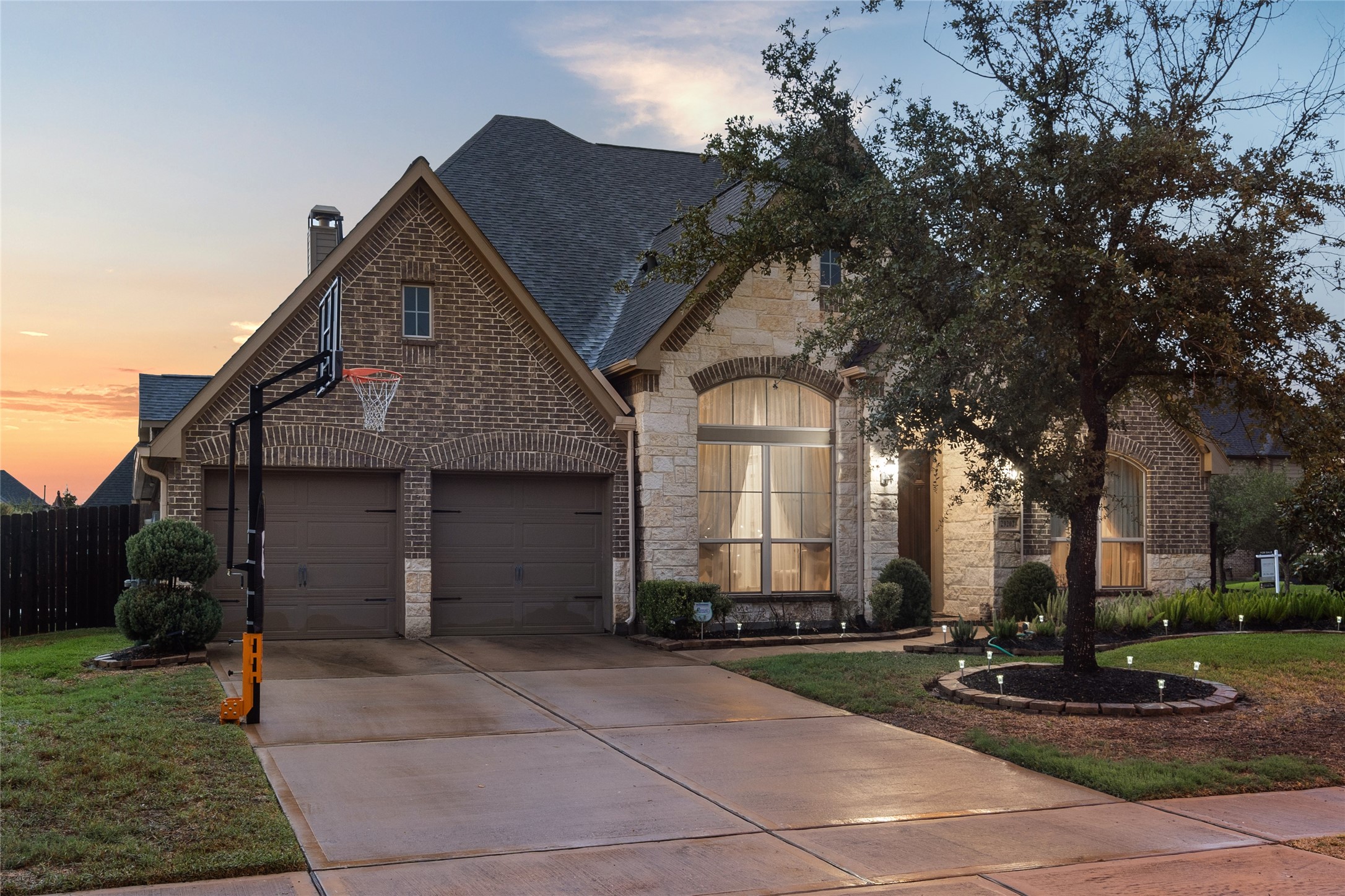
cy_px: 448
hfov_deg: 53.1
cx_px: 672
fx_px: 1345
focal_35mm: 36
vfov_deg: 36.9
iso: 320
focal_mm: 24
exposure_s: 2.5
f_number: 9
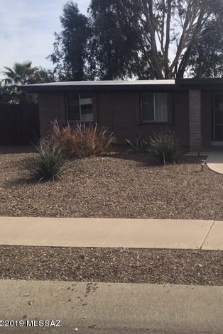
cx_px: 221
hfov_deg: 30.4
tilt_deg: -6.9
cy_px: 167
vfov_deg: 47.4
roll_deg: -0.3
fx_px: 381
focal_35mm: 41
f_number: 2.2
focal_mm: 4.15
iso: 25
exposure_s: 1/1637
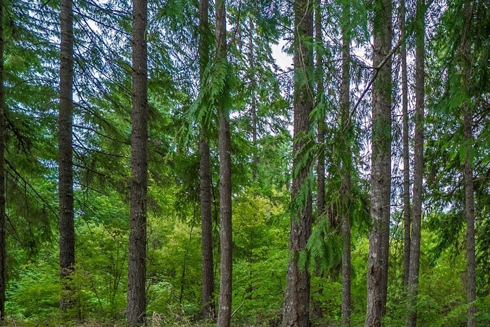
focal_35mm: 27
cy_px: 318
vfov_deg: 42.3
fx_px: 368
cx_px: 468
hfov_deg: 55.2
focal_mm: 12
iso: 200
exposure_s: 1/250
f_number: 4
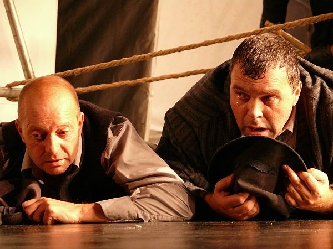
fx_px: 1645
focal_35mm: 171
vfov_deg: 8.7
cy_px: 124
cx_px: 166
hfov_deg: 11.6
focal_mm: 36.1
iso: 400
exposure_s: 1/20
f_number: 3.6
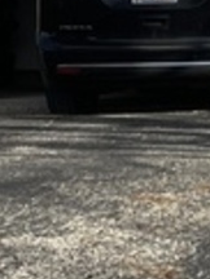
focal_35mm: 173
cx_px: 513
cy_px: -208
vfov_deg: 10.8
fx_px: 1399
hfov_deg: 7.9
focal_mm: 4.2
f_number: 1.6
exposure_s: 1/1159
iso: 32
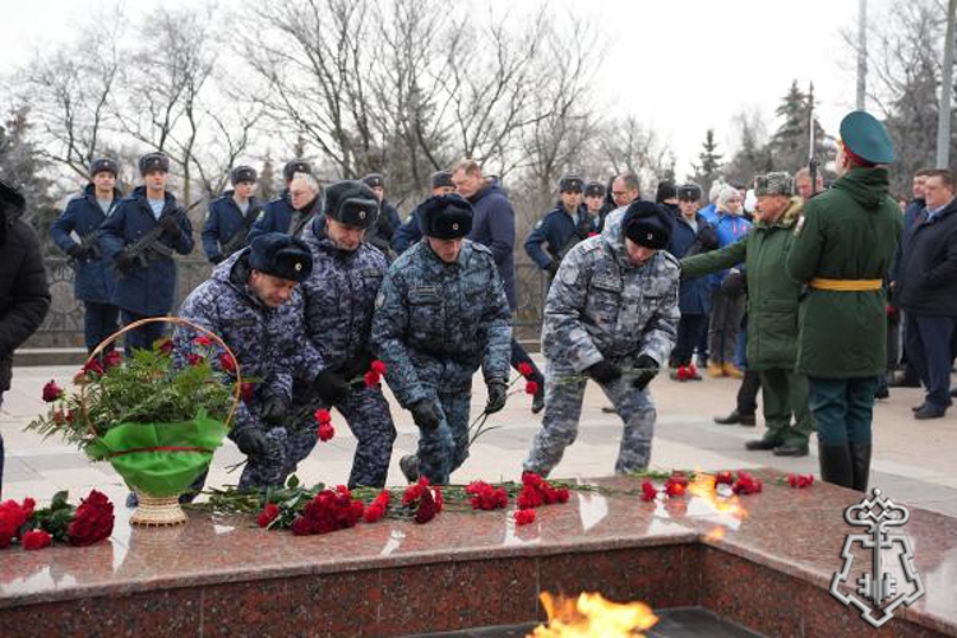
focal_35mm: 62
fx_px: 1648
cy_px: 319
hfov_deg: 32.4
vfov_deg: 21.9
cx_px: 478
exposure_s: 1/160
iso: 500
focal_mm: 62
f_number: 4
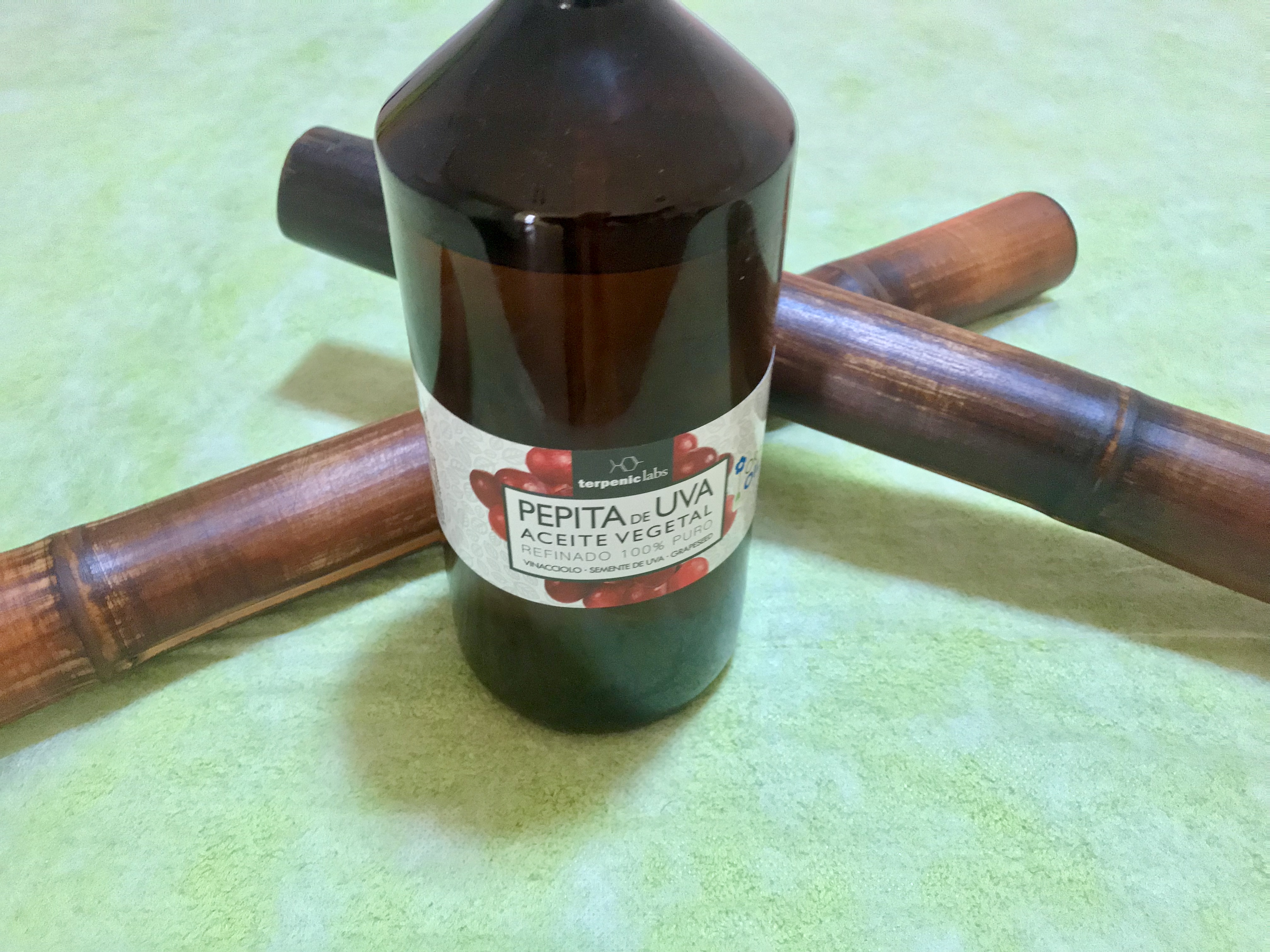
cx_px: 635
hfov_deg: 63.4
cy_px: 476
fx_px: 1027
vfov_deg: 49.7
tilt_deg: -43.1
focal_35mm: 28
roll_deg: -1.4
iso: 200
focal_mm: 3.99
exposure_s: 1/20
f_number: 1.8
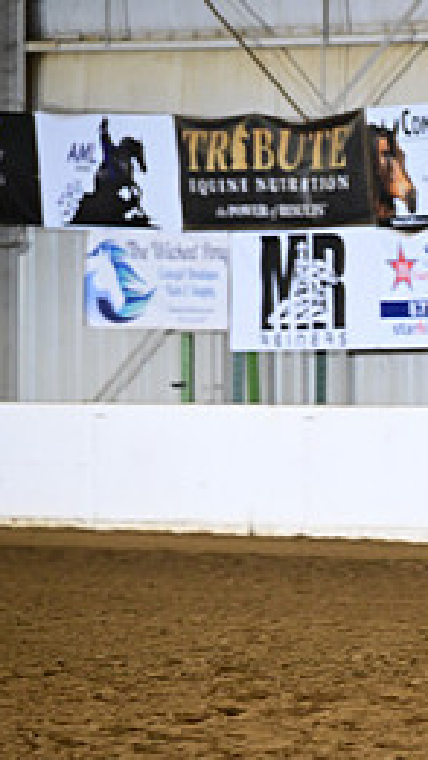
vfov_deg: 4.6
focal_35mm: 465
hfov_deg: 2.6
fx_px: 9373
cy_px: 424
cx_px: 815
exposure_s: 1/200
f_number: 4
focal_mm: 200
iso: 2500
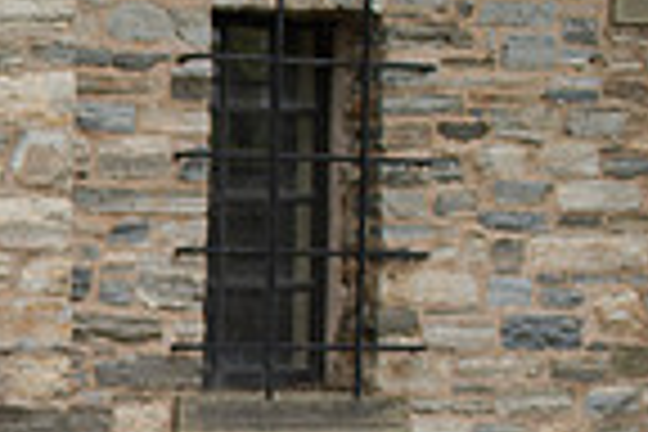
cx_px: -676
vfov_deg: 8.6
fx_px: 2844
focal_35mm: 158
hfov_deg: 11.6
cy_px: 548
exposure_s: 1/320
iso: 200
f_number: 3.2
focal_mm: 35
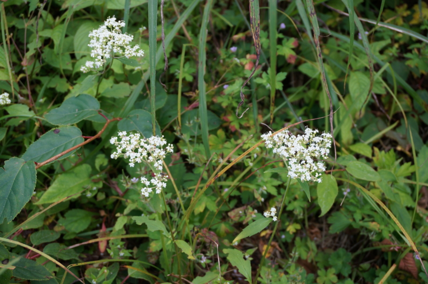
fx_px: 552
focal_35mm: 46
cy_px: 142
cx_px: 214
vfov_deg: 28.9
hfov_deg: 42.4
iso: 250
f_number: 5
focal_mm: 31
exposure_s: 1/160
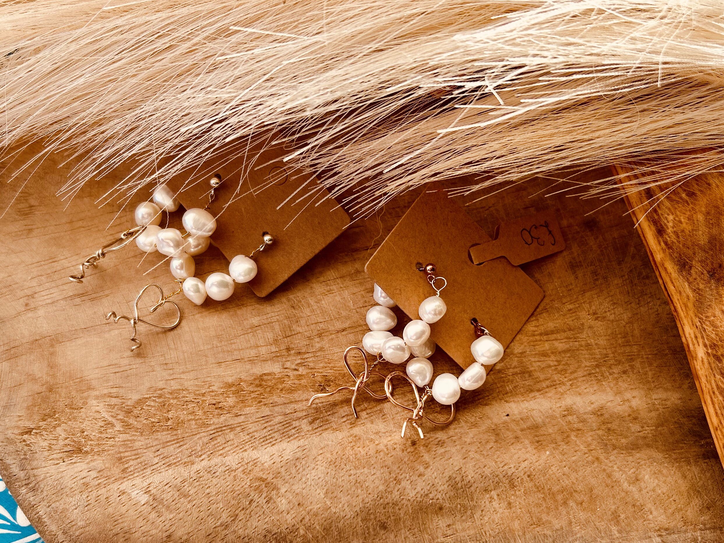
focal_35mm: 26
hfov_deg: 67.3
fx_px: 544
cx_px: 362
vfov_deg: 53.1
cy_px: 272
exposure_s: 1/172
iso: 40
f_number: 1.5
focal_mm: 5.7
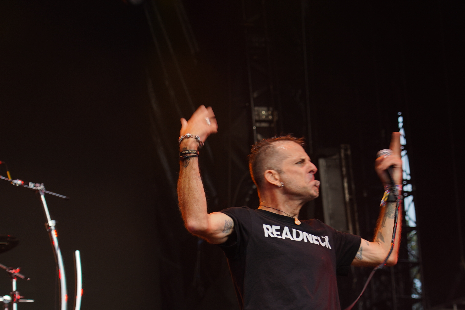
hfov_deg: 16.5
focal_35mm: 124
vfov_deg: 11.0
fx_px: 1602
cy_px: 241
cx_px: 289
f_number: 4
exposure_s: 1/125
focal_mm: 63
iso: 125
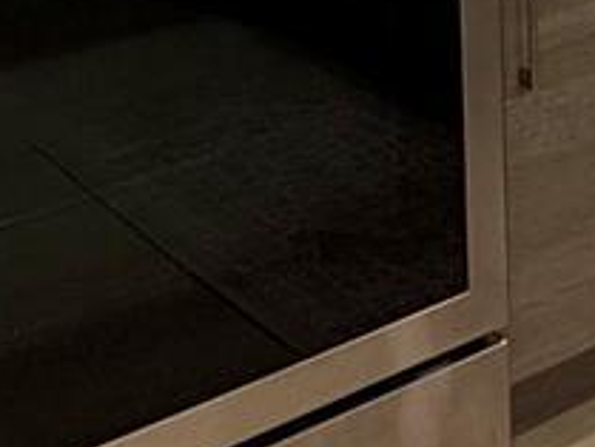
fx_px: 1840
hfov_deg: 16.3
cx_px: 971
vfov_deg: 12.5
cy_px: -384
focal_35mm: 107
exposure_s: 1/120
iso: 160
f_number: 2.2
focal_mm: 2.22
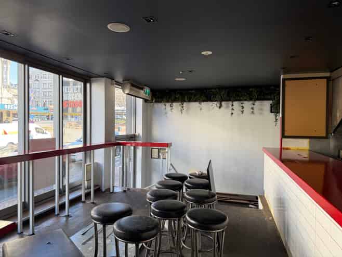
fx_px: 237
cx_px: 171
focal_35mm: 24
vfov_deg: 56.8
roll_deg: -0.5
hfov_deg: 71.6
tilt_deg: -1.8
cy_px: 128
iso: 80
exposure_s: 1/172
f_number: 1.78
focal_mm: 6.76
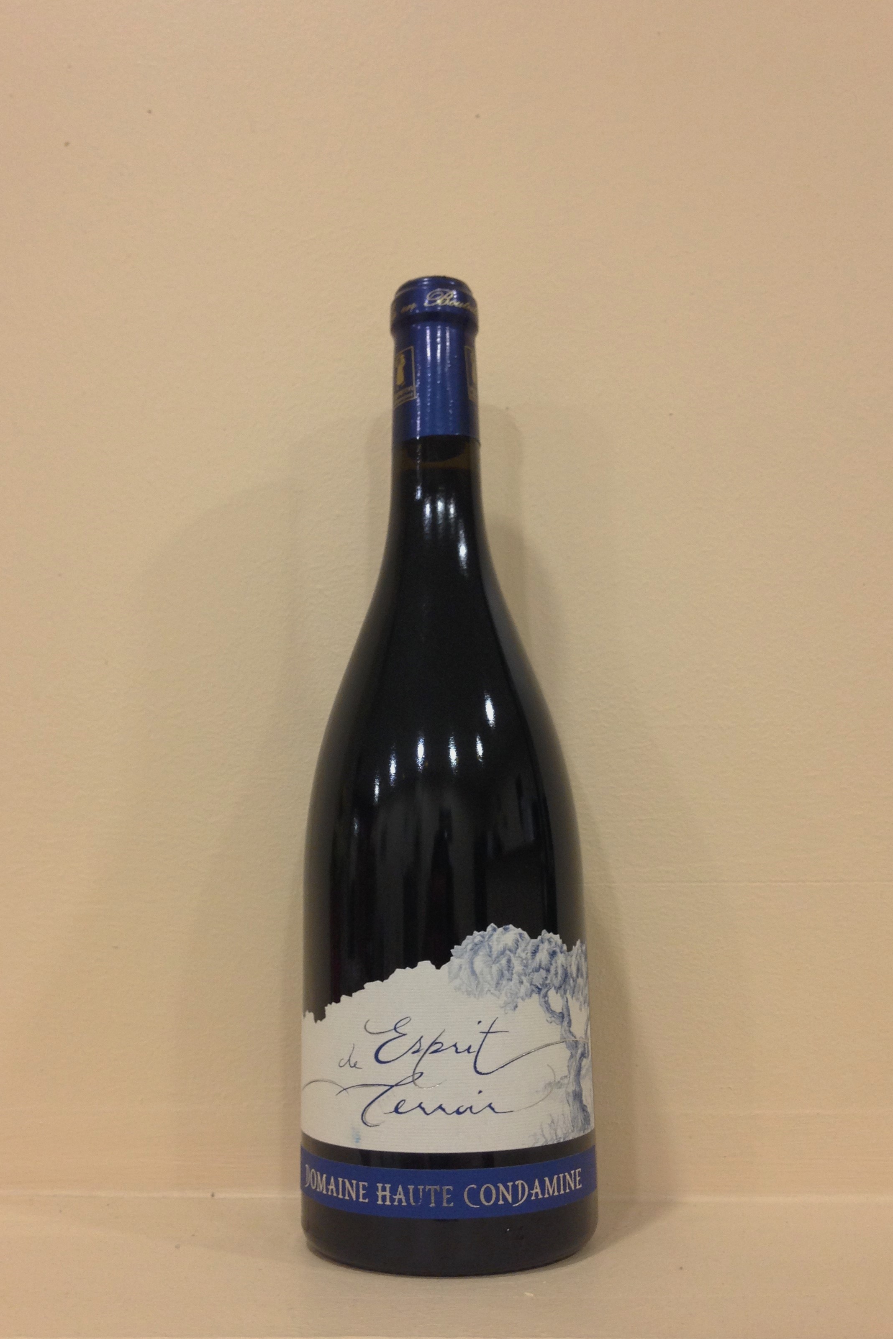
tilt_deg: +8.2
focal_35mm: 35
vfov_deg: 54.4
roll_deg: +0.0
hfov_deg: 37.8
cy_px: 668
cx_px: 425
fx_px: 1302
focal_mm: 4.12
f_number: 2.4
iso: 80
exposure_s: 1/20
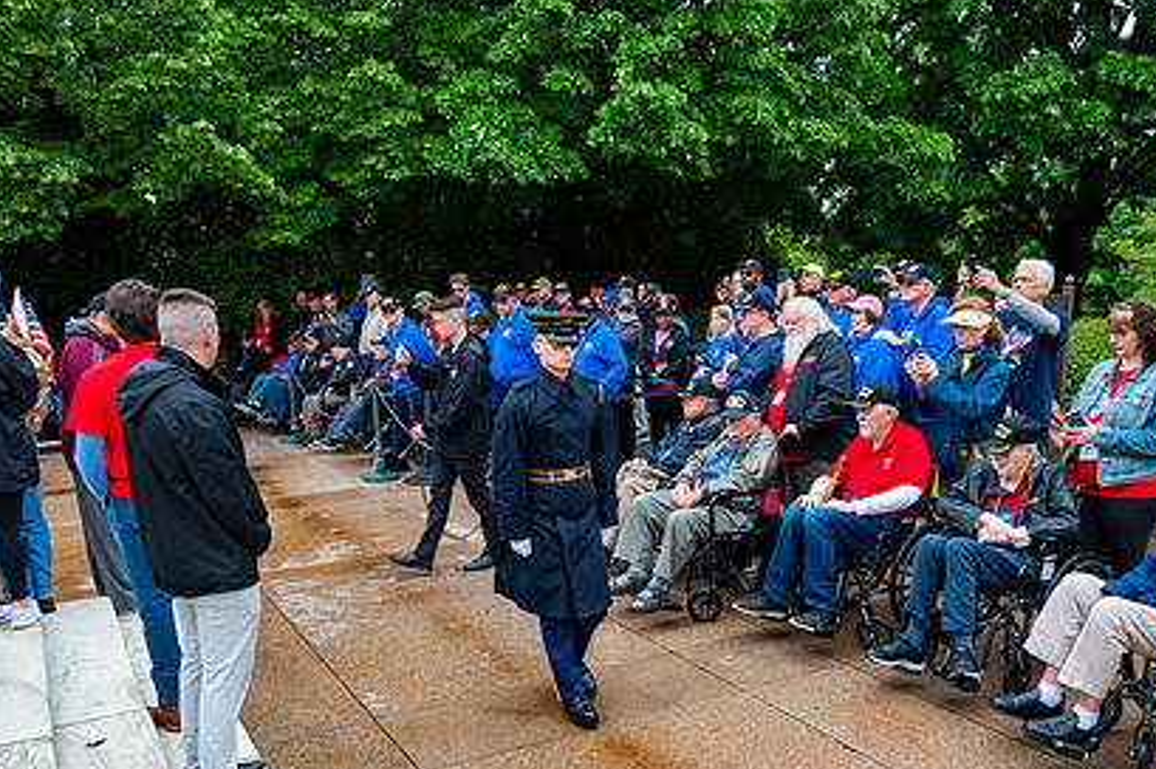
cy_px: 500
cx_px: 565
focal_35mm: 34
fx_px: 1091
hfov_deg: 55.8
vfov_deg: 38.5
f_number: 6.3
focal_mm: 24
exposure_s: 1/100
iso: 160
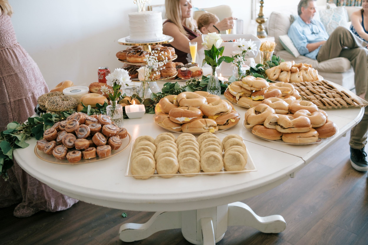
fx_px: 358
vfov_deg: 37.9
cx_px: 184
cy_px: 122
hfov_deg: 54.4
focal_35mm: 35
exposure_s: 1/160
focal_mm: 23
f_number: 2.5
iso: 400
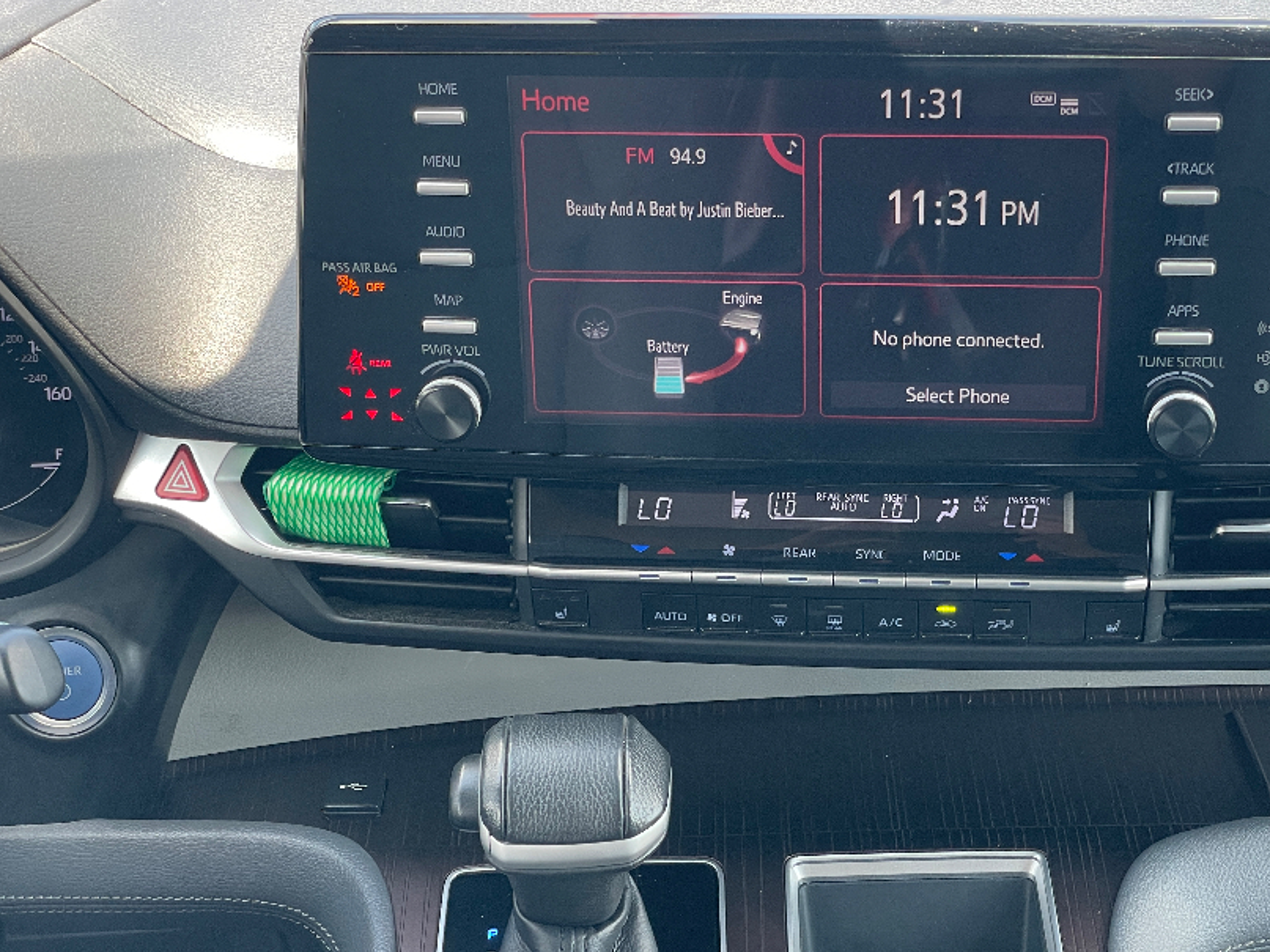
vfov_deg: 22.2
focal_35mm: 66
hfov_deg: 29.3
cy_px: 565
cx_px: 781
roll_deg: +0.7
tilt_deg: -29.5
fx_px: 2421
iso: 80
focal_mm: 6
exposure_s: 1/99
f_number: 2
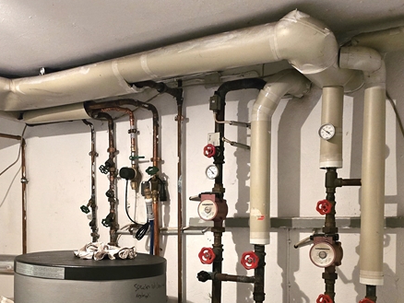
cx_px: 156
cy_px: 220
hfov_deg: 44.5
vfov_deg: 33.8
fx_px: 490
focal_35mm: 42
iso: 1600
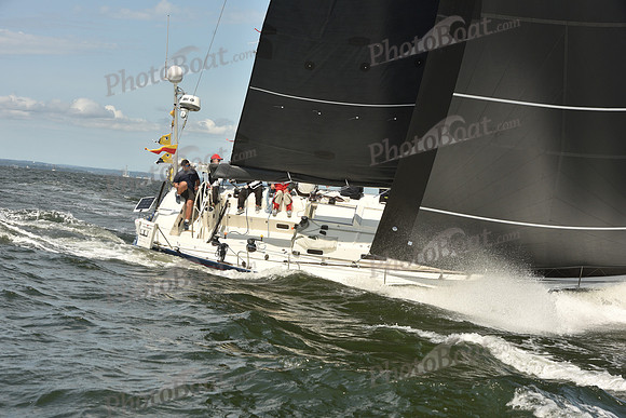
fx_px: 1217
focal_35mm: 70
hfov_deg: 28.8
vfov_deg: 19.5
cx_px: 313
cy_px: 209
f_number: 10
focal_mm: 70
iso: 250
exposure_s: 1/800
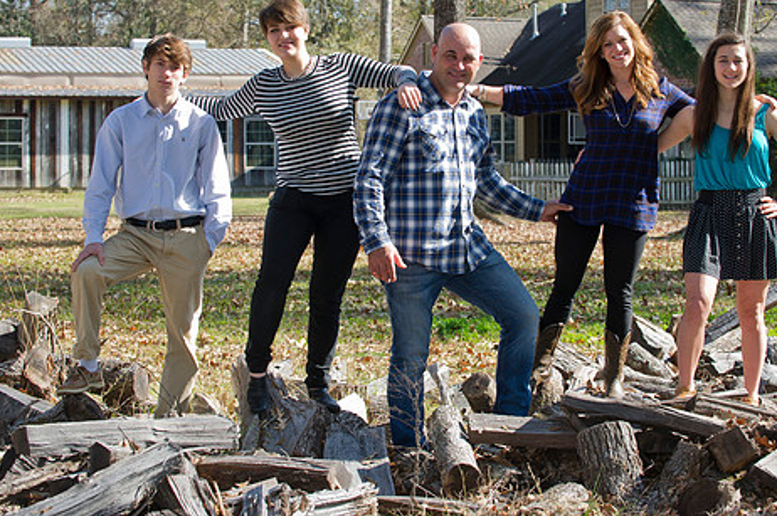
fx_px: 2113
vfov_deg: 13.9
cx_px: 429
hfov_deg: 20.8
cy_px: 217
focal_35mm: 98
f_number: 5.6
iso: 400
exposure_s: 1/250
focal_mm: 78
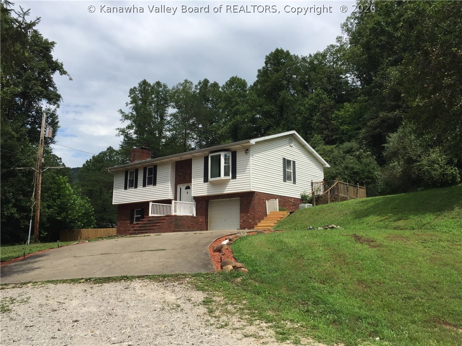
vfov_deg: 48.2
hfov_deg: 61.7
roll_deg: -1.1
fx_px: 387
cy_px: 173
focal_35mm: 29
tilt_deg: +10.4
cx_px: 231
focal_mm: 4.15
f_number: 2.2
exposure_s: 1/2639
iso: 32
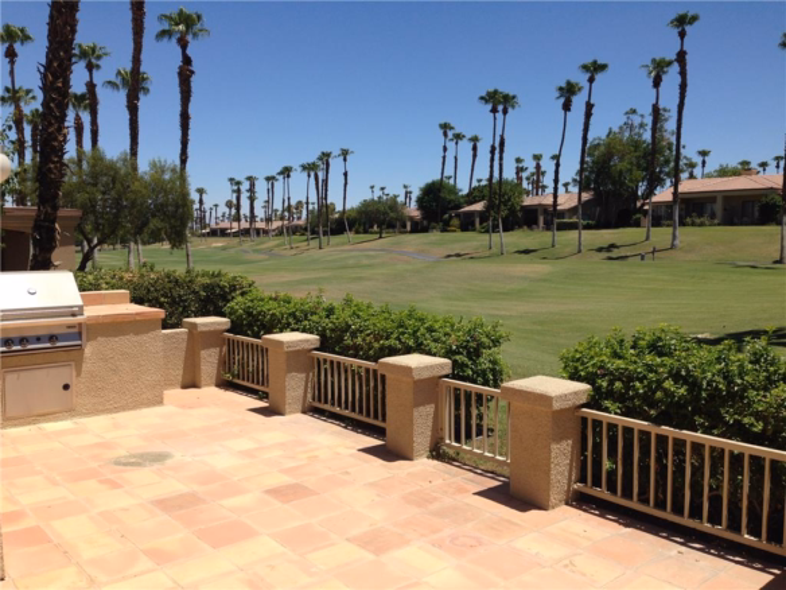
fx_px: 749
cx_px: 393
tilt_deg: -8.2
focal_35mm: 33
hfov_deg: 55.4
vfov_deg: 42.9
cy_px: 295
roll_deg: -0.5
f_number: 2.4
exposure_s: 1/2169
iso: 50
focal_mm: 4.12
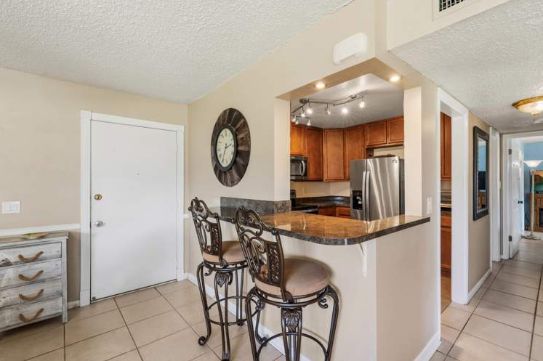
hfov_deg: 100.3
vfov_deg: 77.2
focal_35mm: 15
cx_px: 286
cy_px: 178
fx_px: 226
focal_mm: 14
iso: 250
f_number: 9
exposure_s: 1/2
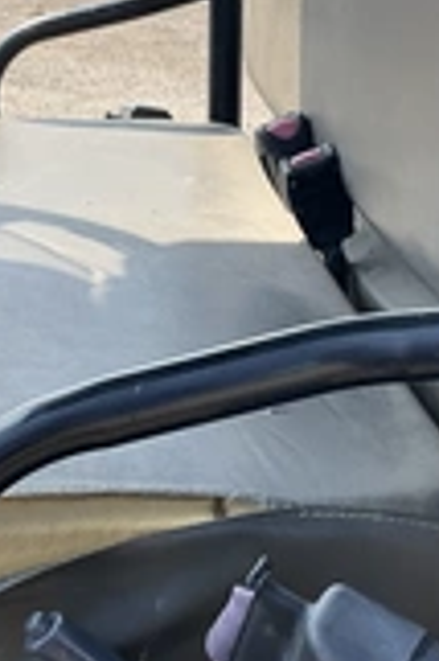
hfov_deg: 18.1
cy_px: 283
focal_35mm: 75
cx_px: 172
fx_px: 1375
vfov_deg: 27.0
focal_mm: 3
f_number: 1.8
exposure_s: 1/683
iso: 25
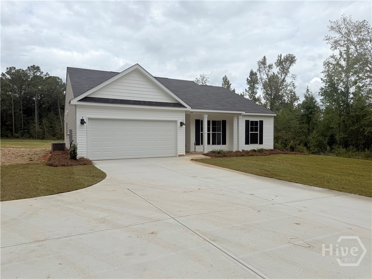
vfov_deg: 56.8
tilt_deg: -1.4
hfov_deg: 71.6
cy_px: 140
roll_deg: +0.7
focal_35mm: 24
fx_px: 258
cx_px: 186
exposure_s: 1/6173
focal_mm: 6.76
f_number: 1.78
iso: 80
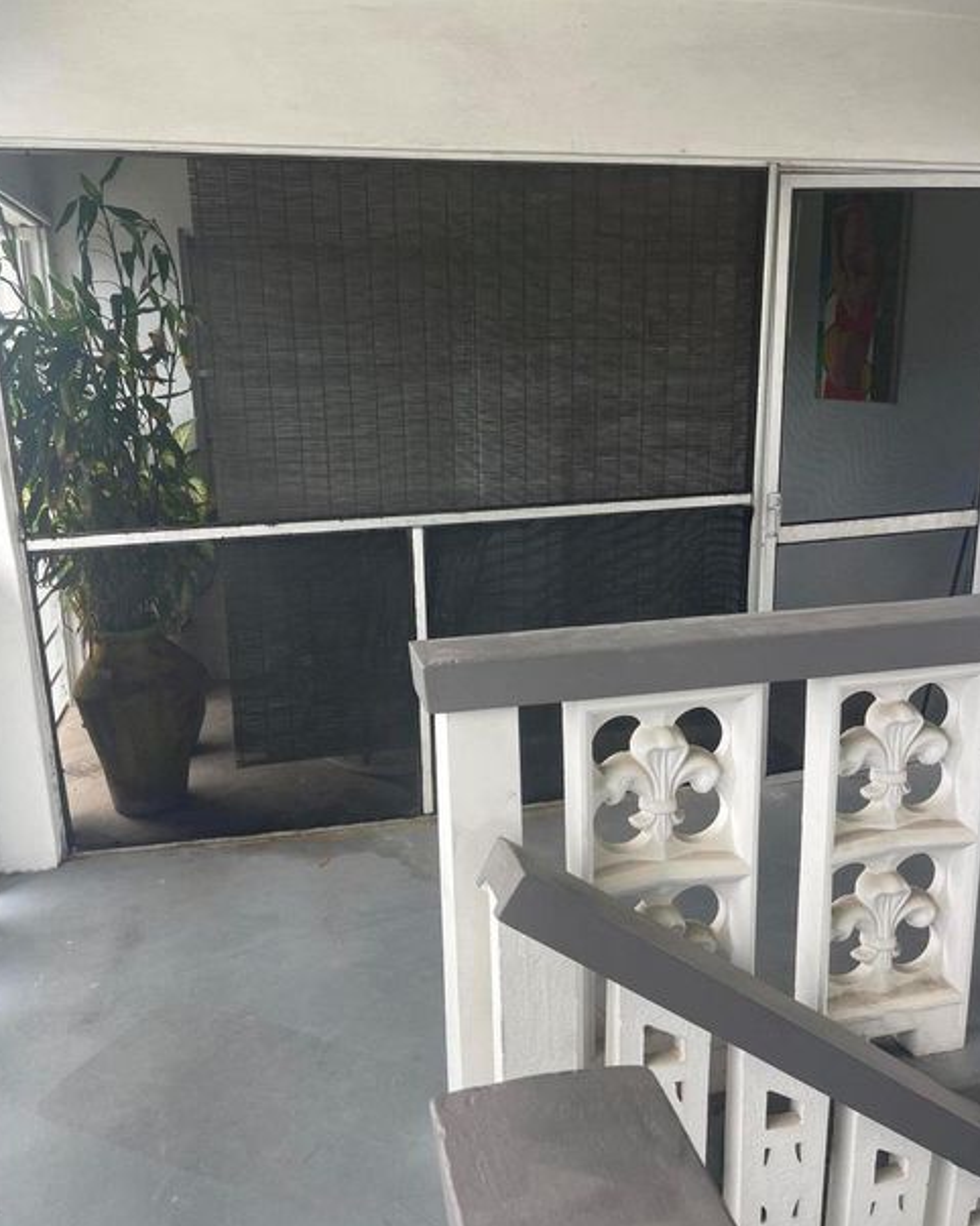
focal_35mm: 27
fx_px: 979
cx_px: 494
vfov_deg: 64.1
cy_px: 609
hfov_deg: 53.2
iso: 32
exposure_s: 1/145
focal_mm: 5.1
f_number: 1.6
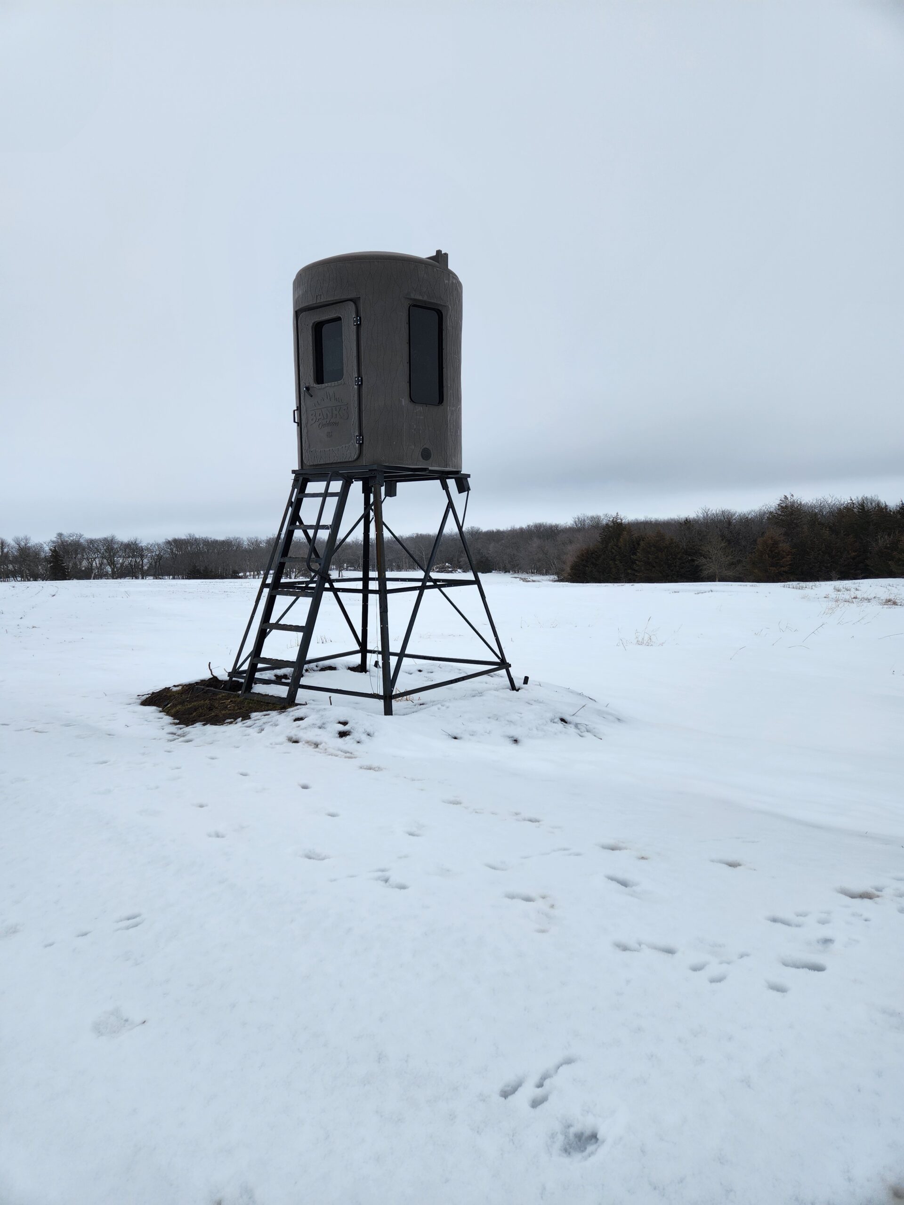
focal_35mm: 23
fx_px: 801
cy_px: 602
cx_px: 452
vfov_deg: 73.9
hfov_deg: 58.9
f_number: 1.8
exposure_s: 1/773
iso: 20
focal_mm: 5.4
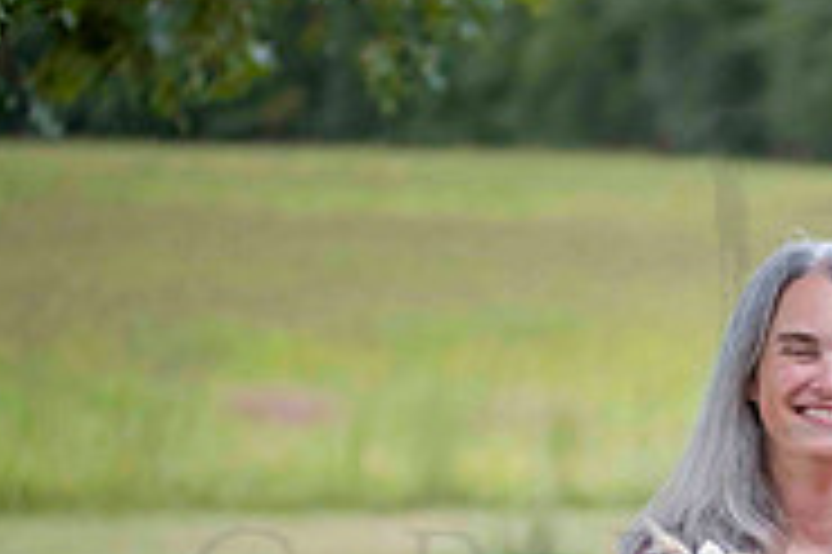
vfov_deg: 5.4
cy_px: 804
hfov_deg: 8.1
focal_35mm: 251
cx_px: 1016
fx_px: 5796
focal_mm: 80
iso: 400
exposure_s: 1/640
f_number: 3.2
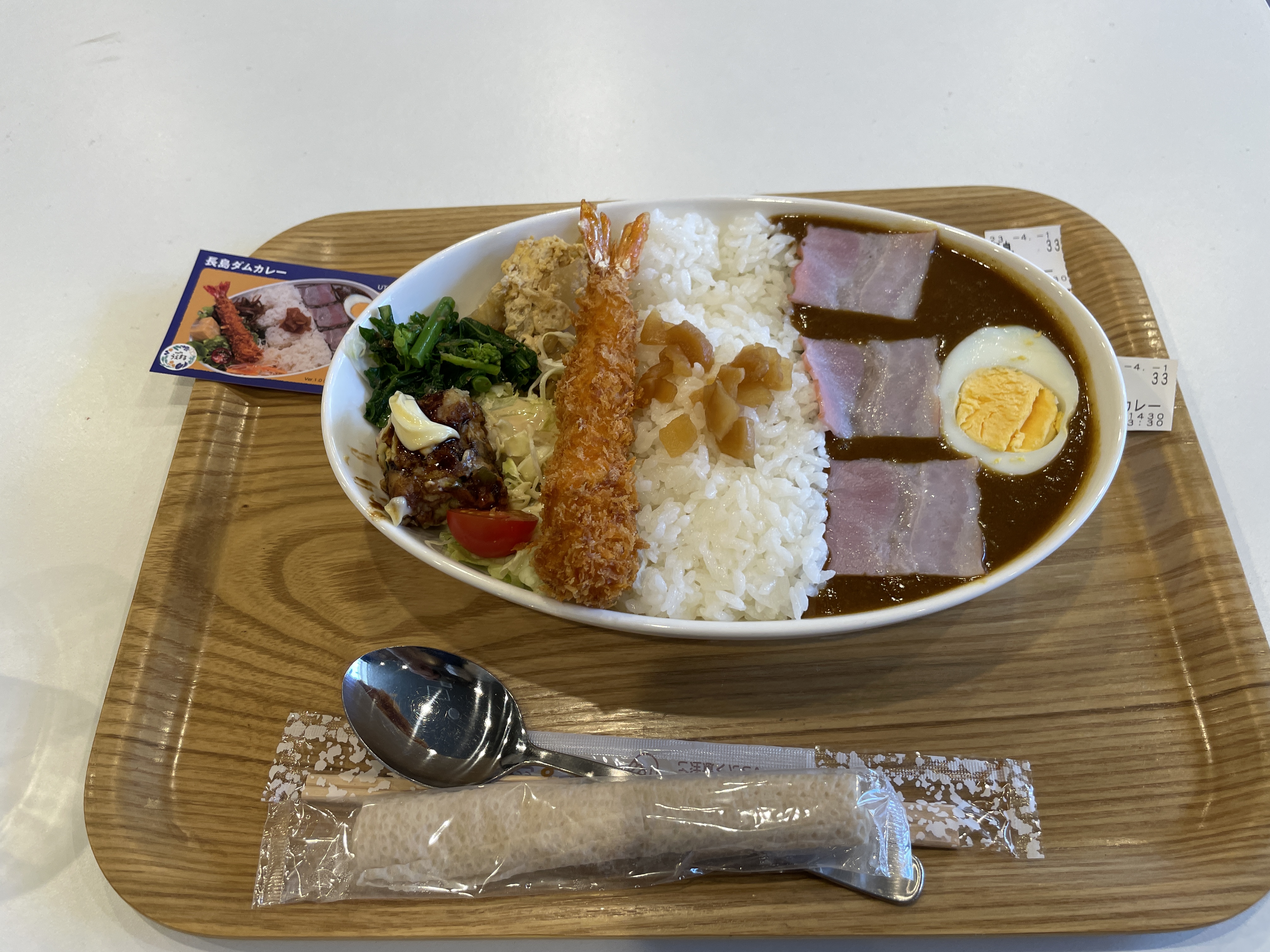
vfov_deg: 53.1
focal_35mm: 26
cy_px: 476
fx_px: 954
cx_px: 635
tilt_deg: -59.2
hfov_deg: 67.3
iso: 80
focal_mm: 4.2
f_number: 1.6
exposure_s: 1/120
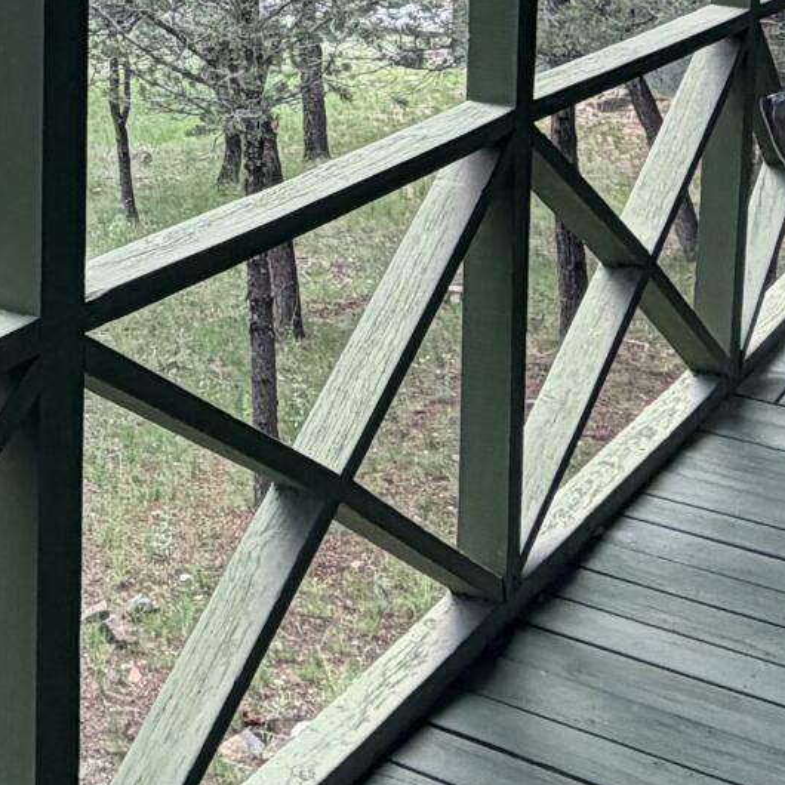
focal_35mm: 70
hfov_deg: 22.4
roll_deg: +0.1
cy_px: -116
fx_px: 1796
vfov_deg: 22.9
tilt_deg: -6.2
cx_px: -200
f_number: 2.2
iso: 50
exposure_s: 1/276
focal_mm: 2.22
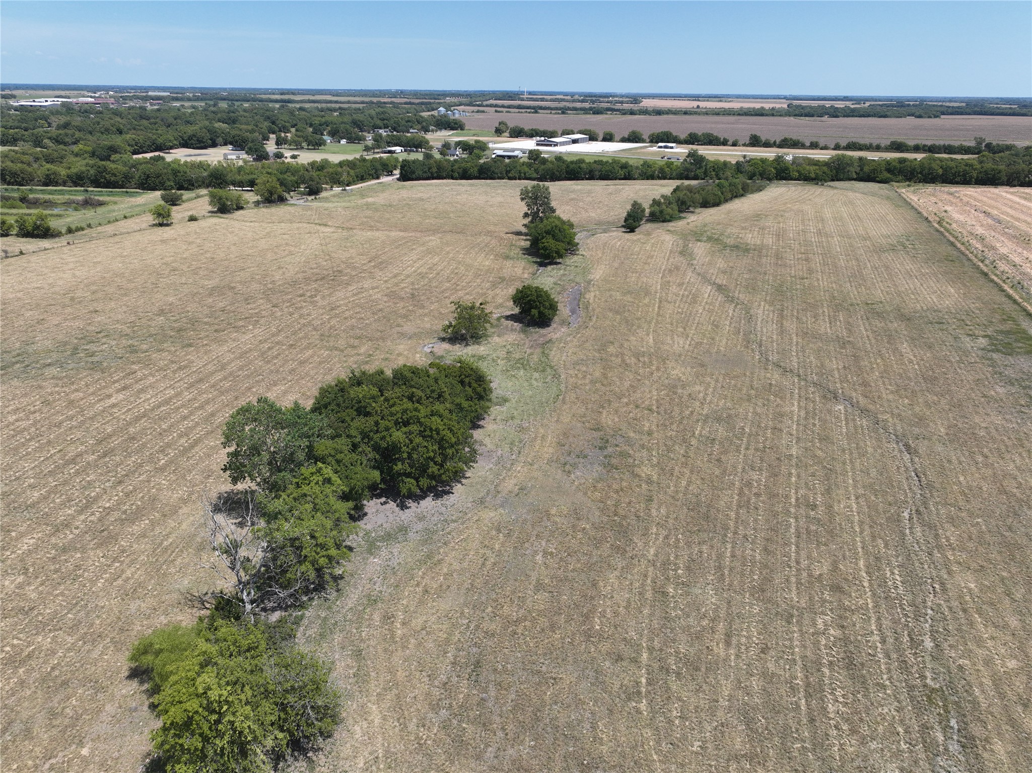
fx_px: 715
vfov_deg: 56.8
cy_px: 386
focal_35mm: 24
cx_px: 516
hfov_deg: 71.6
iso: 100
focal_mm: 12.29
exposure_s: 1/1600
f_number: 2.8
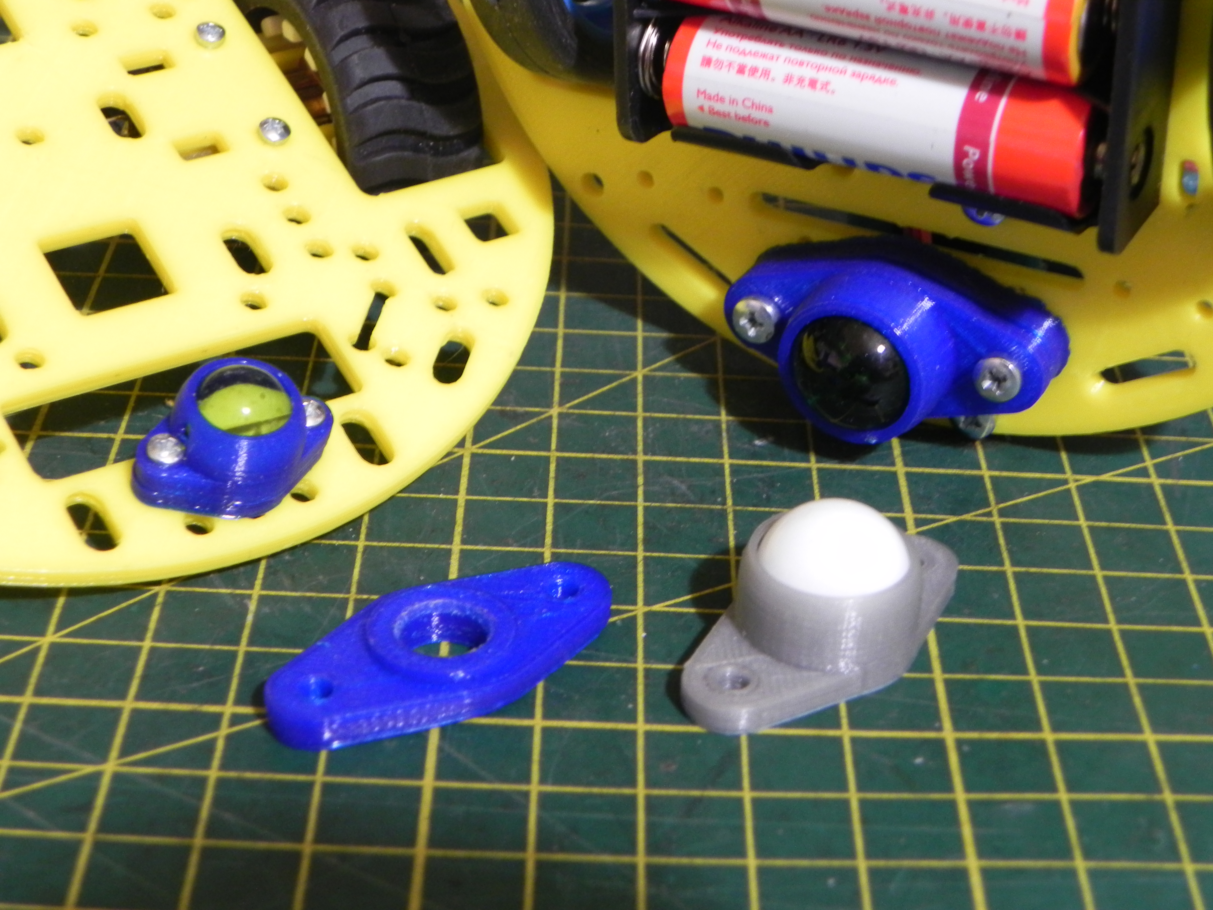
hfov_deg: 29.4
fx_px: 2313
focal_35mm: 66
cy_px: 455
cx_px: 606
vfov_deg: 22.3
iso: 400
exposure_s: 1/4.7
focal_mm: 11.8
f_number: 3.5
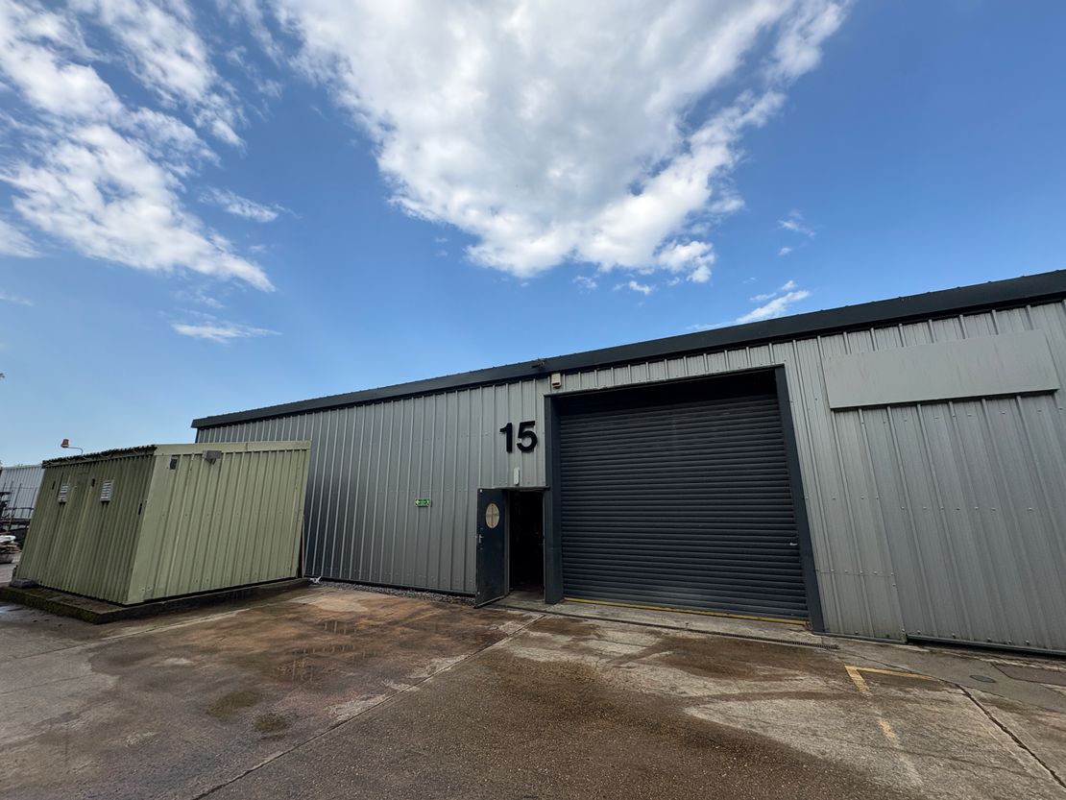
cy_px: 400
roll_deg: +0.8
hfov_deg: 102.1
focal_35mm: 14
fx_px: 431
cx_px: 533
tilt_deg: +13.7
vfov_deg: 85.7
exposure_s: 1/840
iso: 40
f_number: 2.2
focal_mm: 2.22
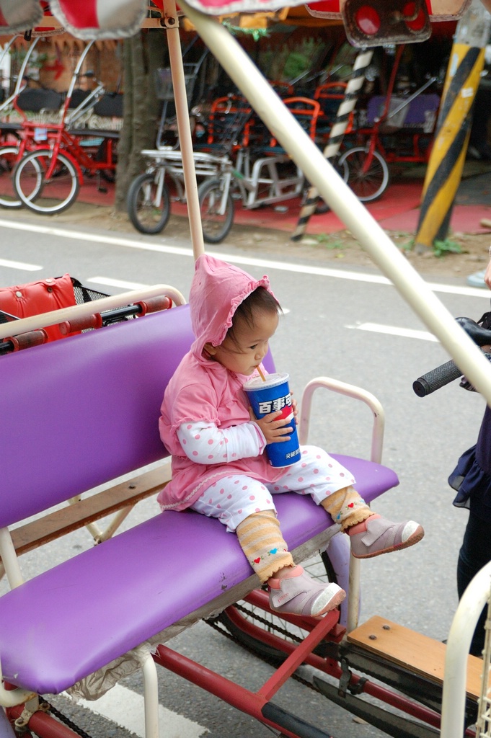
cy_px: 369
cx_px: 246
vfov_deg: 41.1
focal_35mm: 48
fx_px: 984
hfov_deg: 28.0
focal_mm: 32
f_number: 2.8
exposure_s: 1/800
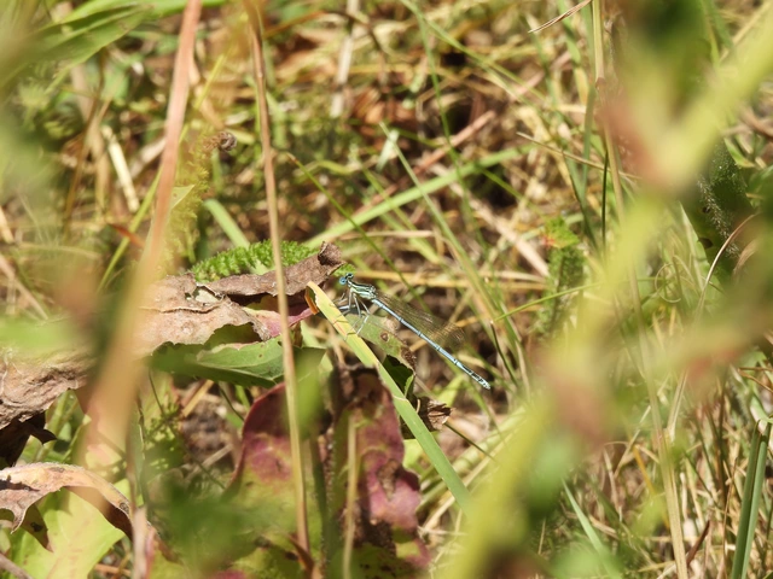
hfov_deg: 3.6
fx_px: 12282
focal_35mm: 550
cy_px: 290
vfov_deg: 2.7
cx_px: 386
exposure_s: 1/320
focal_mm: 98.1
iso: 100
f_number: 6.3
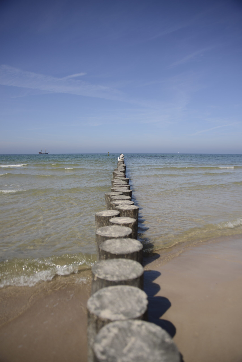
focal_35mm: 24
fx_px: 242
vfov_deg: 73.7
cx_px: 121
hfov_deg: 53.2
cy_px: 181
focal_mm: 24
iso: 100
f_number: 2.8
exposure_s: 1/2500
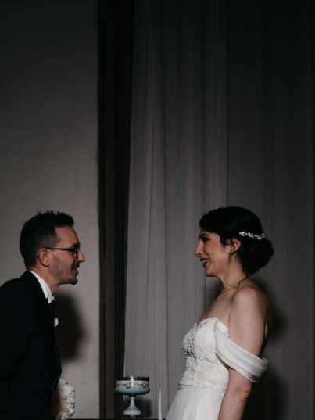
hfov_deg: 25.2
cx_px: 150
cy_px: 399
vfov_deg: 31.3
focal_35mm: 58
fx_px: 703
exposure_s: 1/80
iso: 500
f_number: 4
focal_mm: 30
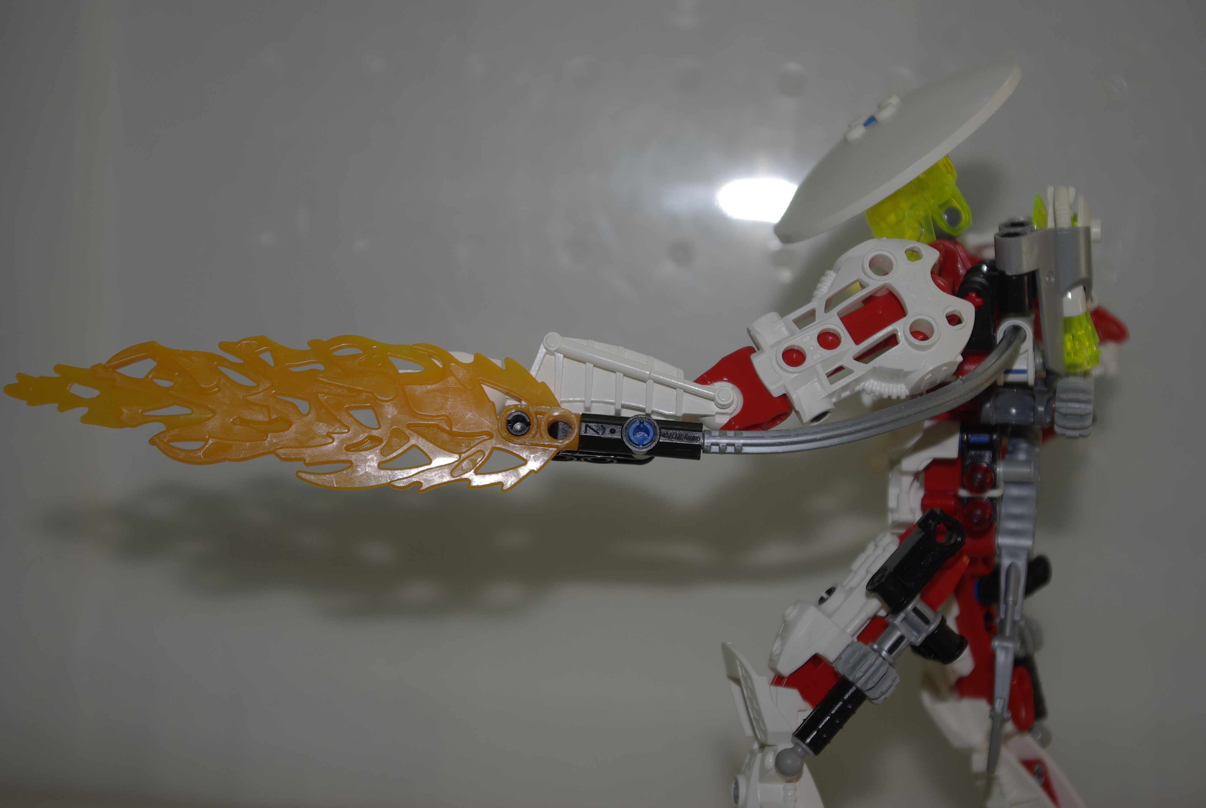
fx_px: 2012
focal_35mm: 60
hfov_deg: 33.4
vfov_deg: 22.7
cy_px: 404
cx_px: 603
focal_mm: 40
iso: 100
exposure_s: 1/60
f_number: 4.5
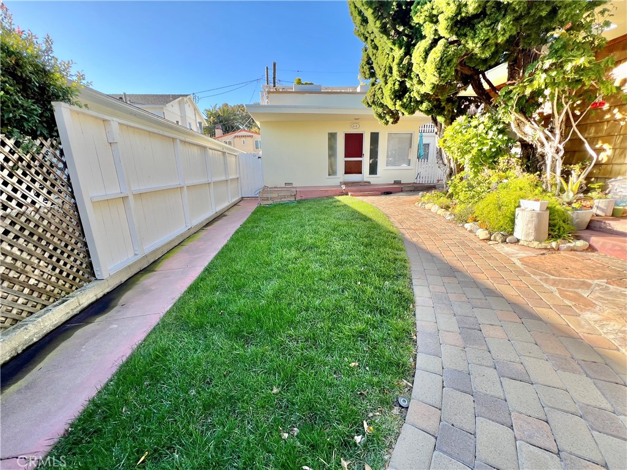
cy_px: 235
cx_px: 314
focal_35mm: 13
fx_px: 235
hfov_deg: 106.2
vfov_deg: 89.9
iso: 32
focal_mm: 1.57
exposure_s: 1/214
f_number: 1.8
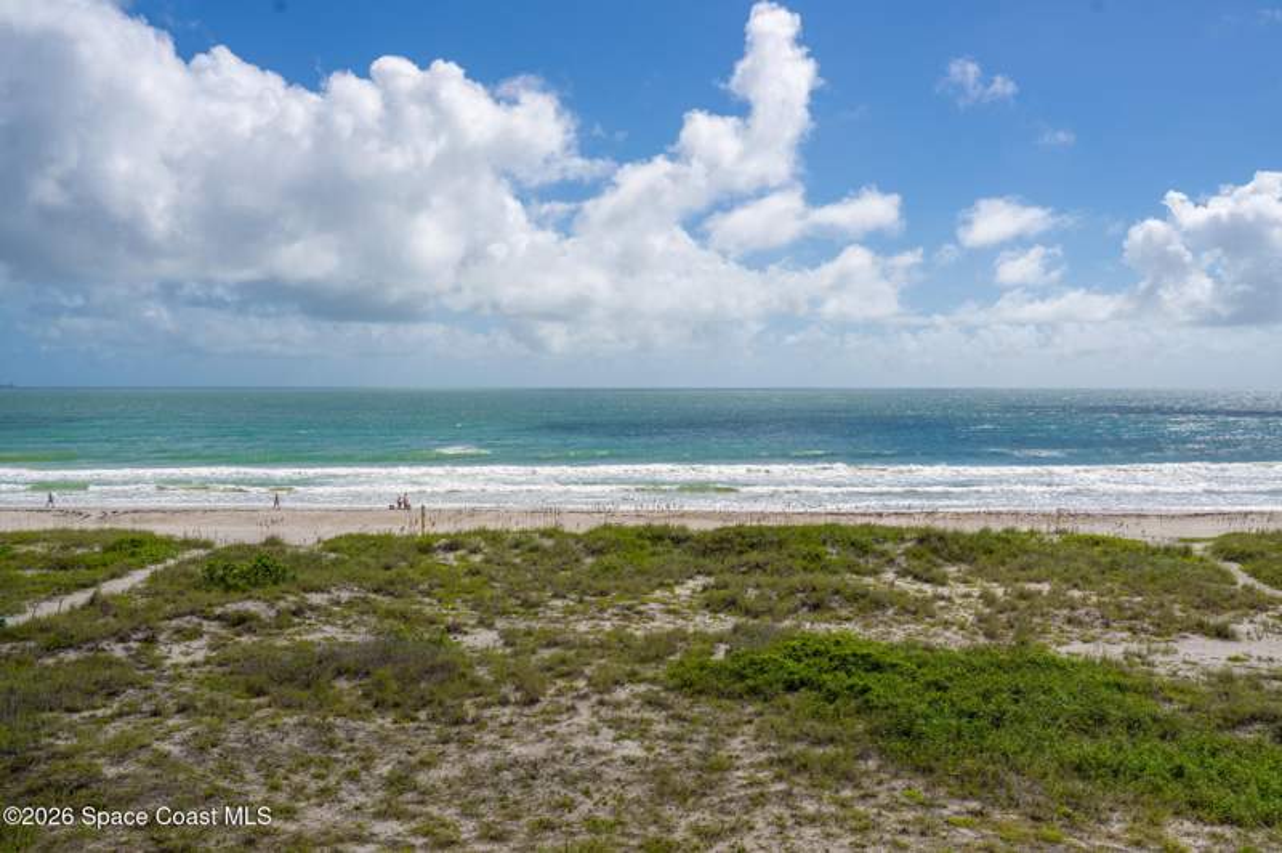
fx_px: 1210
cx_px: 641
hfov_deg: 55.8
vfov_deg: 38.8
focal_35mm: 34
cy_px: 426
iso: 125
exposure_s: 1/1000
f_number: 8
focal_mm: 34
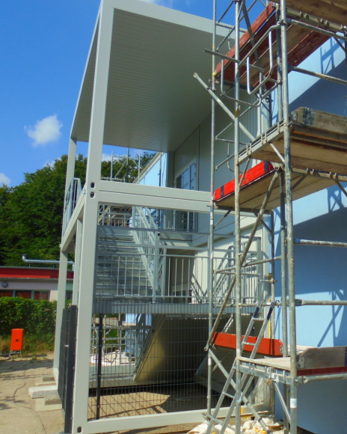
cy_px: 216
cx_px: 254
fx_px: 449
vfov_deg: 51.5
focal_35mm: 35
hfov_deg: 41.2
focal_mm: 4.6
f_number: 3.5
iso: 100
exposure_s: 1/1000
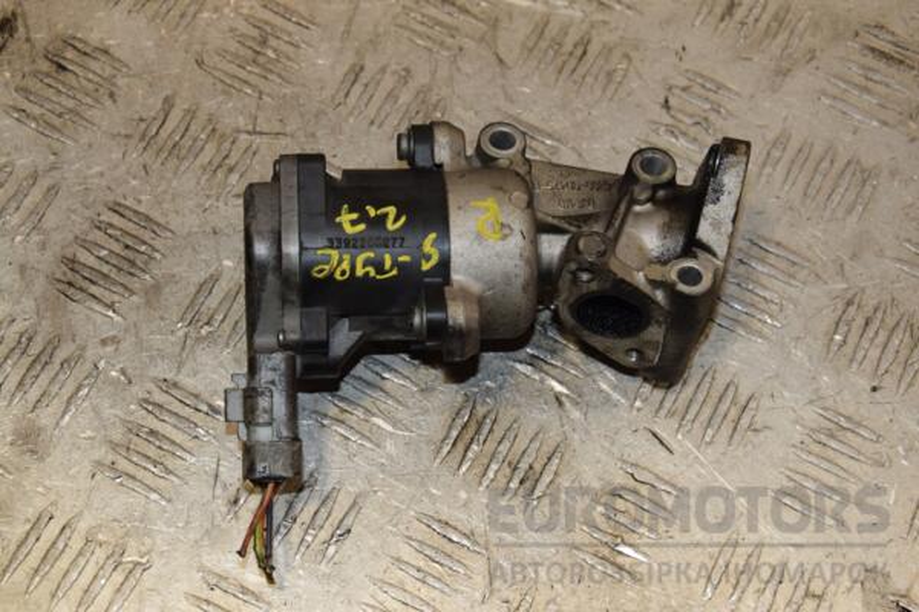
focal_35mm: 75
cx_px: 460
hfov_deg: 27.0
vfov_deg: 18.2
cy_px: 306
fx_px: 1914
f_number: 8
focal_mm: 50
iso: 800
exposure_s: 1/200
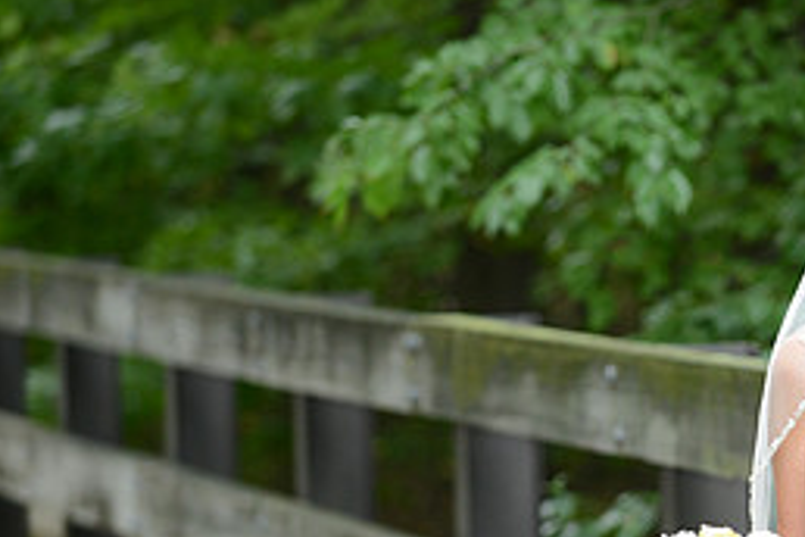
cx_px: 799
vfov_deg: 5.3
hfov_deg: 7.9
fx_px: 5836
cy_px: 420
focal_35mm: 261
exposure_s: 1/250
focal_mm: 116
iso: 500
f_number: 2.8
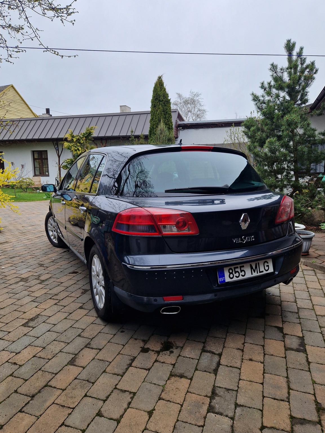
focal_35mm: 24
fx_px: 300
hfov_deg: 56.8
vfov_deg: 71.6
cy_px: 215
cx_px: 160
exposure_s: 1/566
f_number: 1.8
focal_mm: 5.4
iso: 50
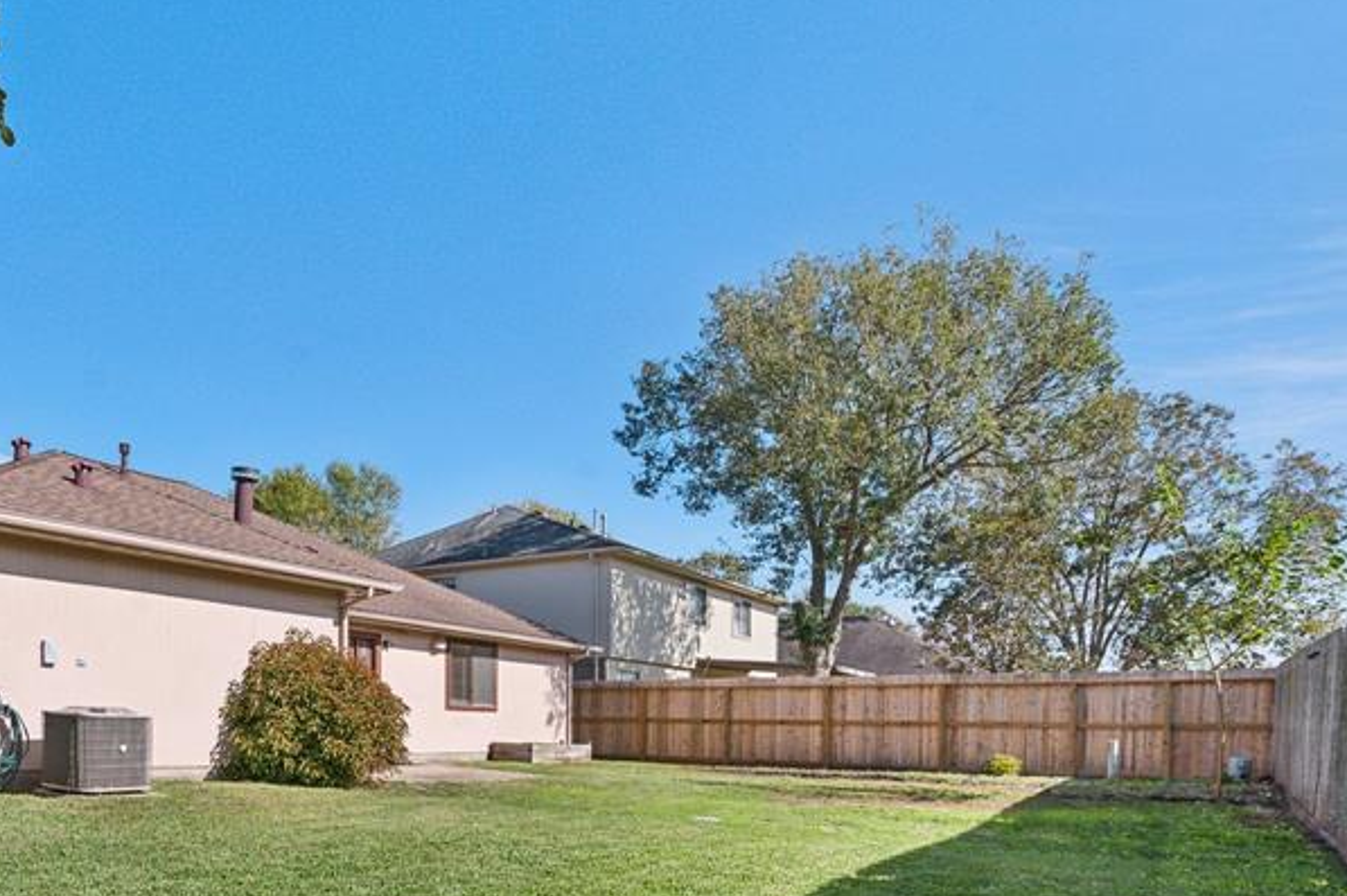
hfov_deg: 70.3
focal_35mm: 24
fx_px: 897
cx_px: 390
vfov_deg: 49.9
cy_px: 717
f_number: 8
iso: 400
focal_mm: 14
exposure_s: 1/1600
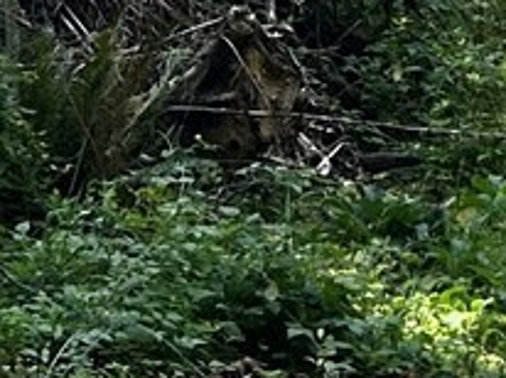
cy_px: -1033
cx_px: 548
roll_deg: +2.0
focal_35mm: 202
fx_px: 2949
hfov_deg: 9.7
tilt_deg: +10.7
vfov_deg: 6.3
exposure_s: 1/1183
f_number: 1.5
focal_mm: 5.7
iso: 50
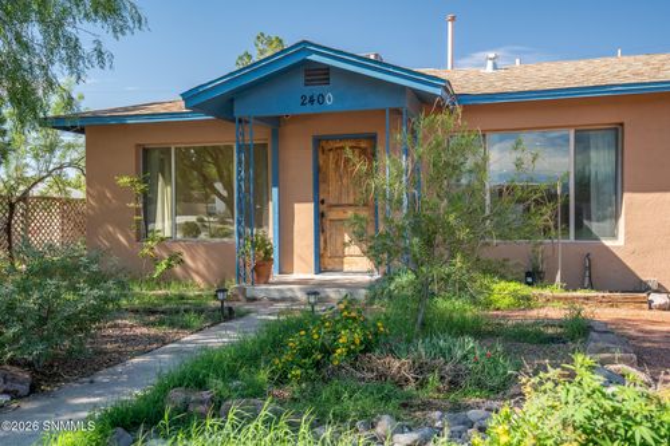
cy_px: 223
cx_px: 335
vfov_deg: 37.8
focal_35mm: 35
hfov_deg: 54.5
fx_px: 651
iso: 125
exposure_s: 1/125
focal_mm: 35
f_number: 4.5
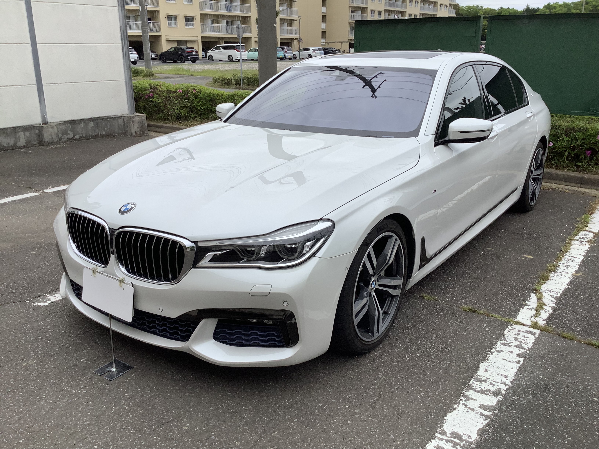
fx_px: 536
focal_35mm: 31
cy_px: 224
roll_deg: +0.2
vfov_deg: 45.4
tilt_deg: -18.2
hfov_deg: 58.4
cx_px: 300
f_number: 2.4
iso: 25
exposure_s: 1/1181
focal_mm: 3.3
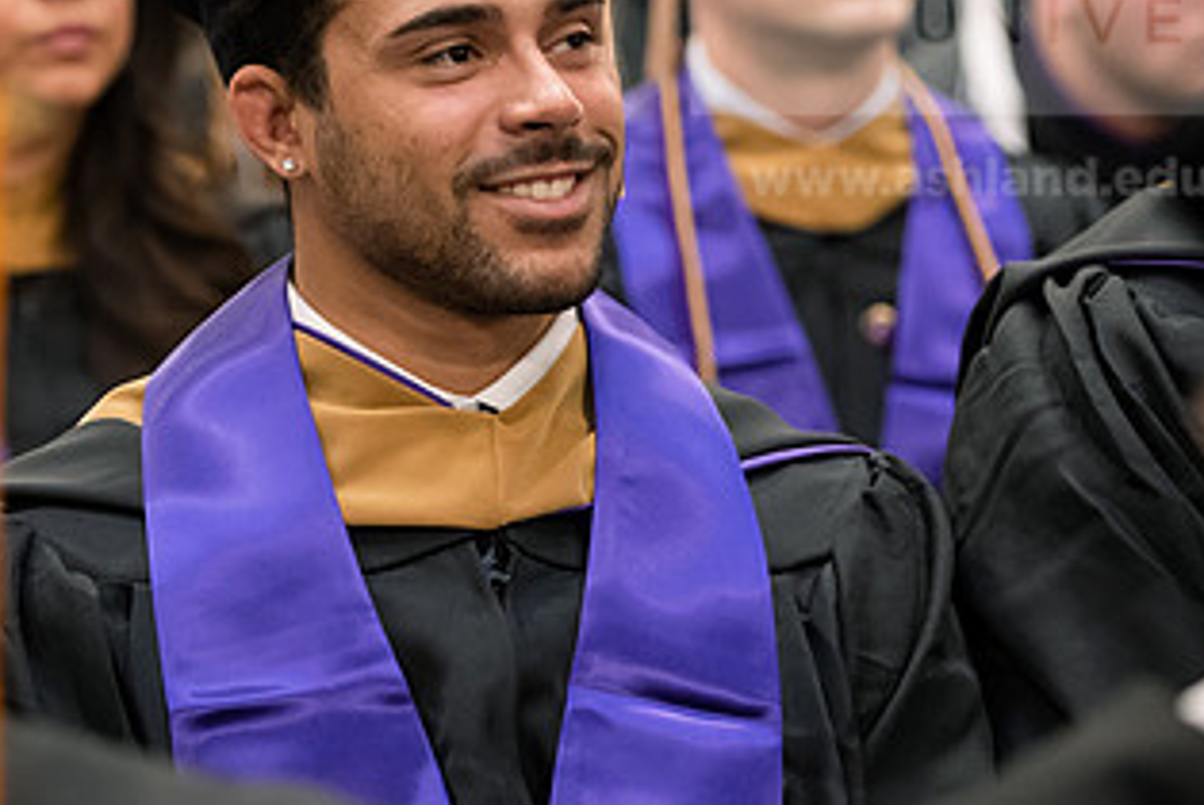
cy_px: 259
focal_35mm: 181
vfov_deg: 7.6
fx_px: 6059
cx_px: 575
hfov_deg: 11.3
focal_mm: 98
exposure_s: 1/200
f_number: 3.2
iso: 3200
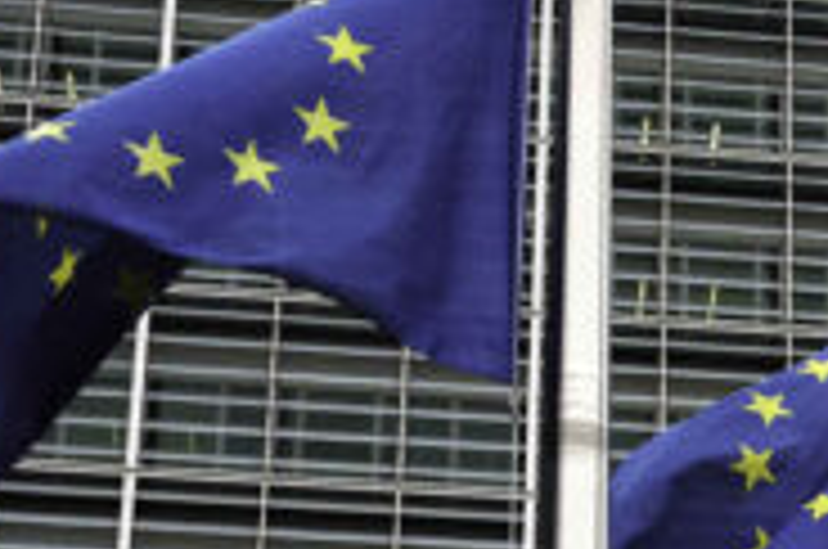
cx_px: 1012
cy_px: 850
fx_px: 3421
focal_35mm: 149
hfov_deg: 13.4
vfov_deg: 8.9
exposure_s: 1/800
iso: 500
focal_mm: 38
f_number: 4
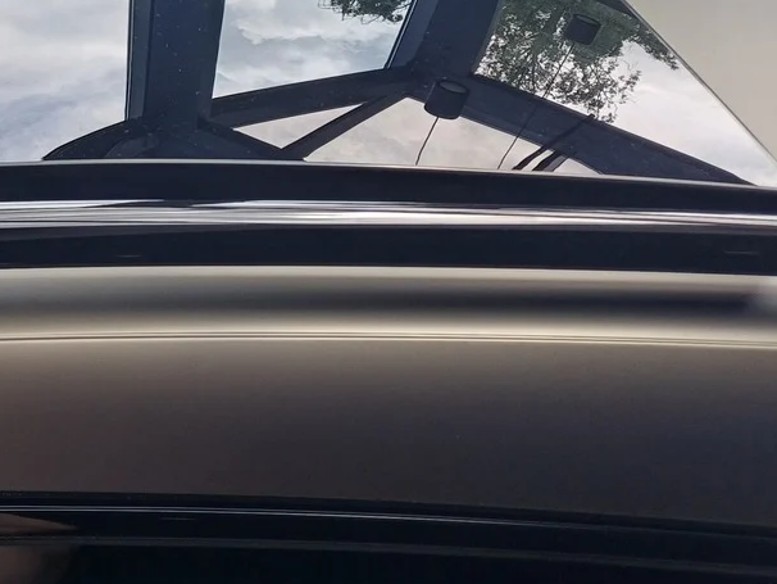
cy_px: -131
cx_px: -99
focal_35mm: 66
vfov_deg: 20.7
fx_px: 1482
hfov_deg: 26.8
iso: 50
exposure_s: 1/174
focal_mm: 4.65
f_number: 1.8
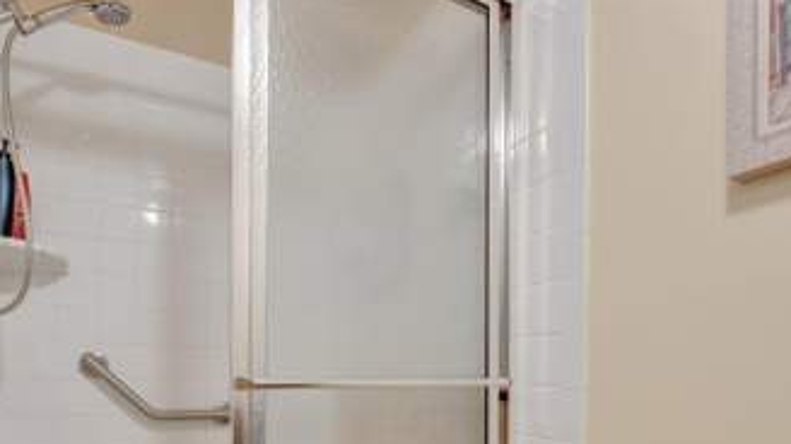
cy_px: 380
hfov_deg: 78.3
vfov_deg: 45.8
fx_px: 482
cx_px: 340
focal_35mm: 23
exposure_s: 2.5
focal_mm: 15
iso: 400
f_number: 9
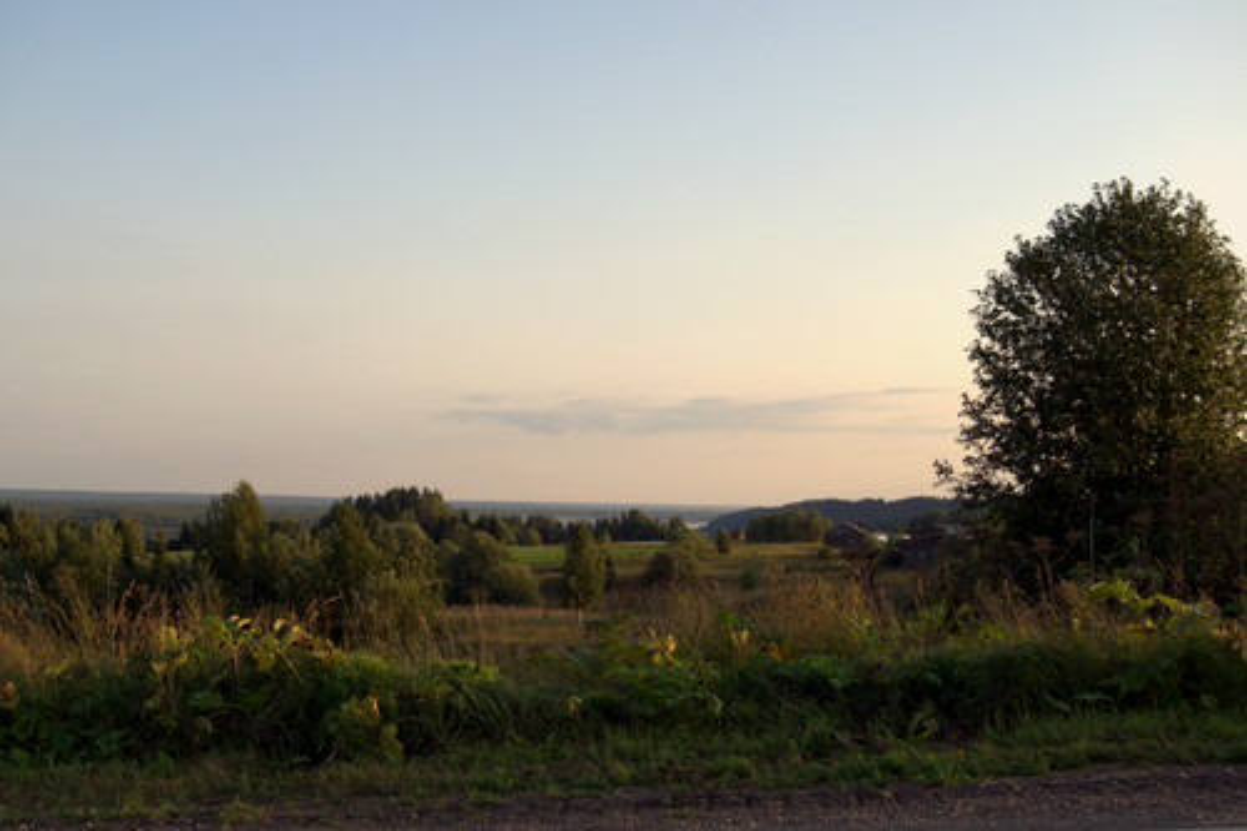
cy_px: 416
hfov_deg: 38.9
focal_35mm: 51
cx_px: 624
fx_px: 1766
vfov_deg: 26.5
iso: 200
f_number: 7.1
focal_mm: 34
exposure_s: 1/125
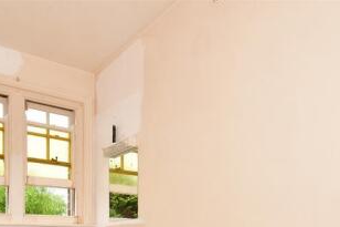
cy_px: 241
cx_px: 110
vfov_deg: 35.9
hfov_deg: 57.3
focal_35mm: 32
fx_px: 302
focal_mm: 10
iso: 200
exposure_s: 1/50
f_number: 8
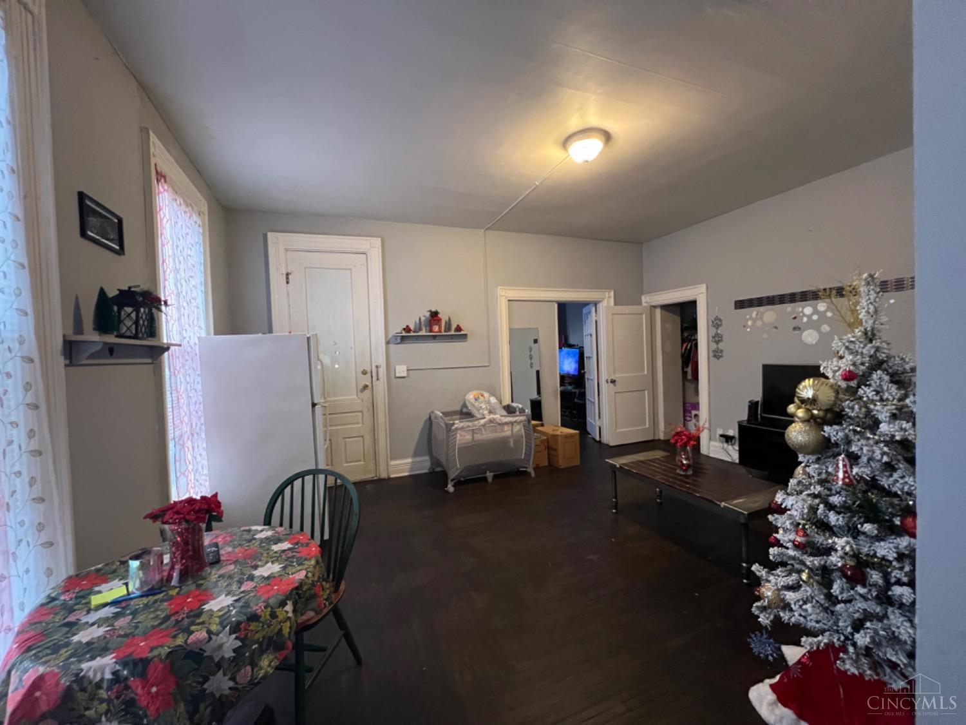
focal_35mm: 13
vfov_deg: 89.9
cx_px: 483
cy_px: 362
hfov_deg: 106.2
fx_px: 363
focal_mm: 1.57
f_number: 1.8
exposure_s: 1/60
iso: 800
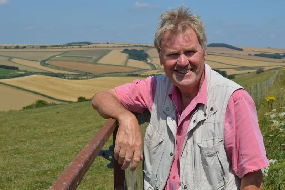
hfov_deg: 37.9
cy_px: 95
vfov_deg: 25.7
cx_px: 142
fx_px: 415
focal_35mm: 52
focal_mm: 35
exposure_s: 1/320
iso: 100
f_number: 9
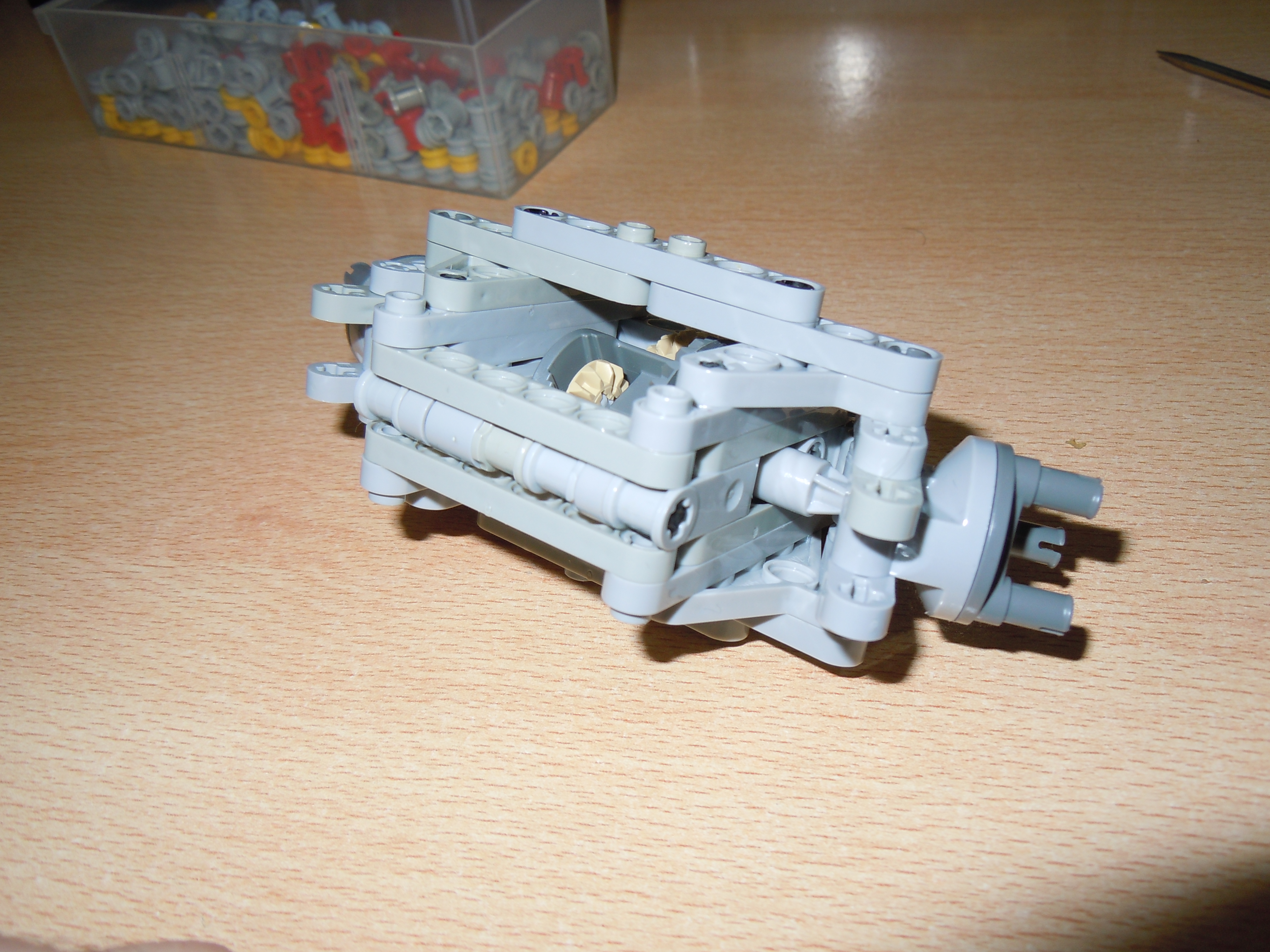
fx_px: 1101
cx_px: 635
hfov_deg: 60.0
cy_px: 476
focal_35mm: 30
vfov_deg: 46.8
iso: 100
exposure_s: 1/30
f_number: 3.5
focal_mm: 5.4
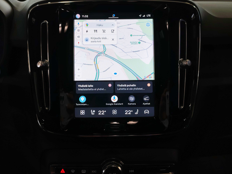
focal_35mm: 35
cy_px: 85
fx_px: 235
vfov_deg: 40.7
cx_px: 113
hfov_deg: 52.6
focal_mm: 6.12
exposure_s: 1/100
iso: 100
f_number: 1.9
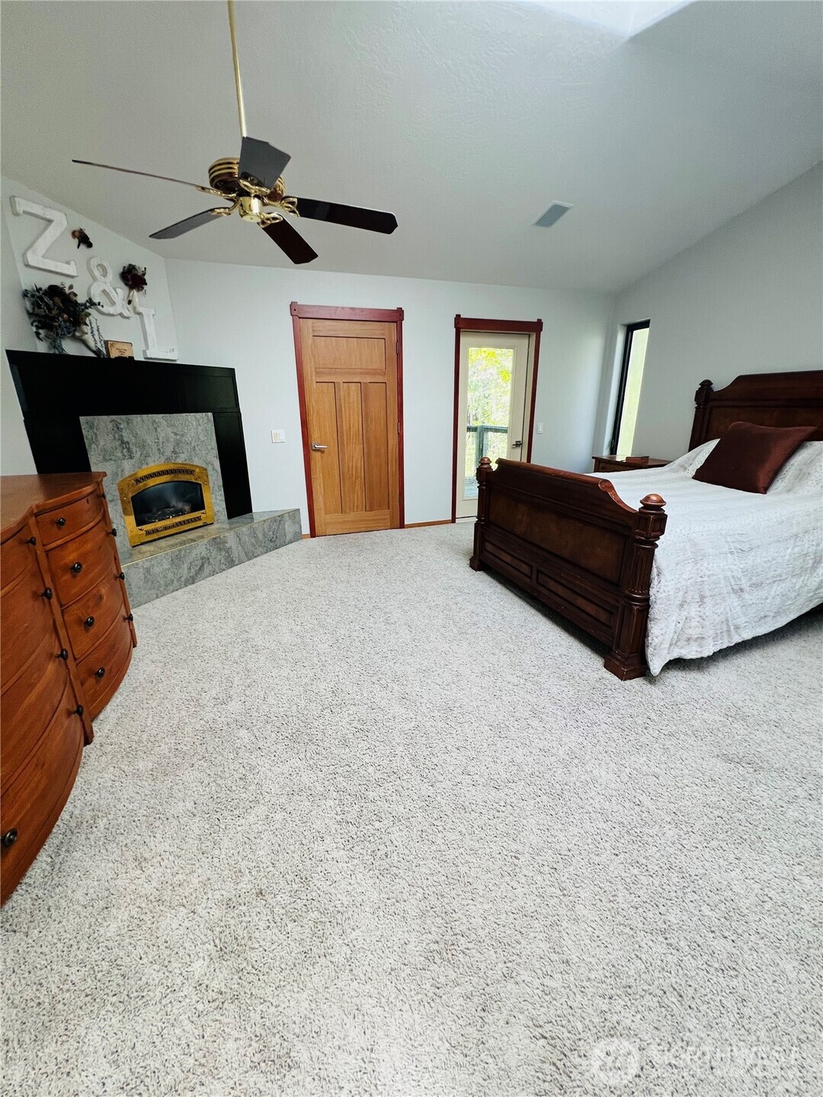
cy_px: 548
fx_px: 412
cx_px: 412
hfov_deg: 89.9
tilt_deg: -17.9
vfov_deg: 106.2
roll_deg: +2.7
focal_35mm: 13
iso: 125
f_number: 1.8
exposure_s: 1/99
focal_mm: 1.57
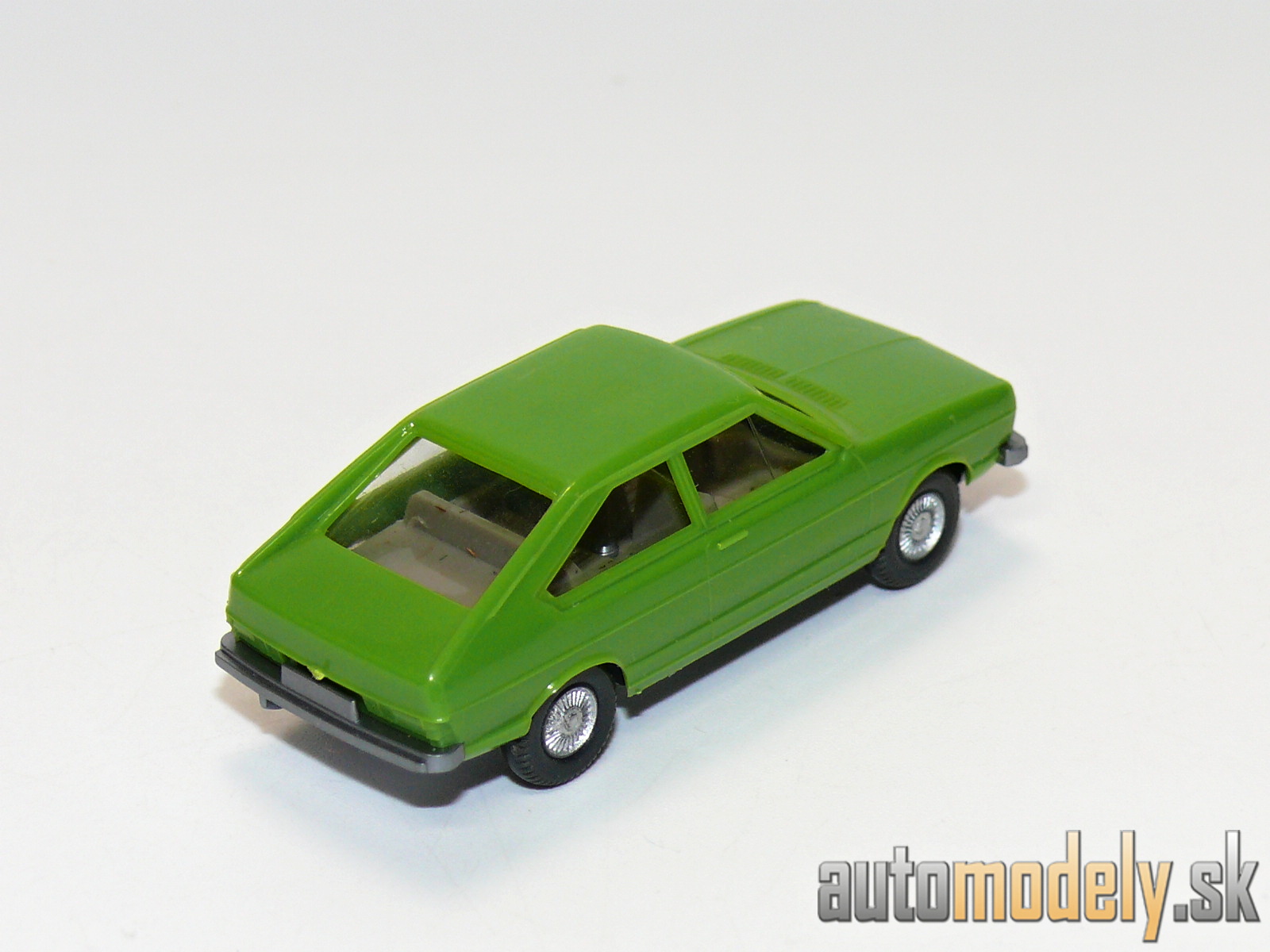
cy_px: 476
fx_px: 4953
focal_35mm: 135
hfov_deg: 14.6
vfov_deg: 11.0
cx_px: 635
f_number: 4
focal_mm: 16.1
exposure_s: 1/30
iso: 100
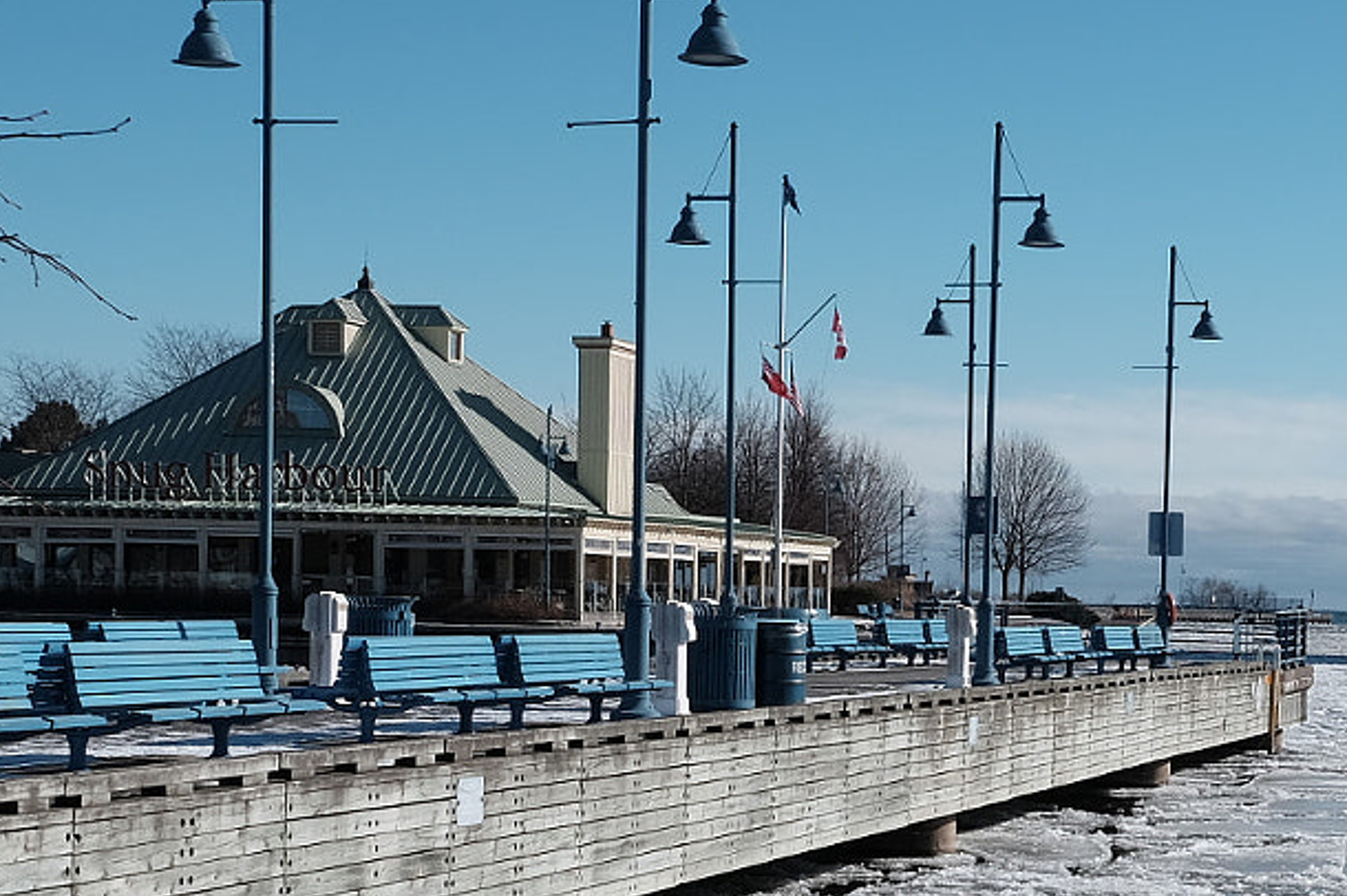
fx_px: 3141
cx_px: 1011
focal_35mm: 84
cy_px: 845
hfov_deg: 23.9
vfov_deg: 16.0
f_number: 13
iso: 200
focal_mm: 21.6
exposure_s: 1/300
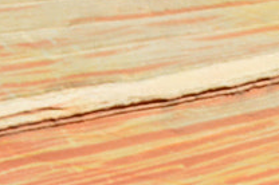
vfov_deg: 4.8
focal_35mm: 277
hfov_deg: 6.5
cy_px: 448
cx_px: 943
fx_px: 2143
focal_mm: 24
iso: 100
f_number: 9
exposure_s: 1/320
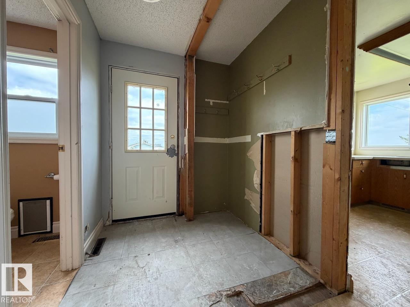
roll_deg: +0.1
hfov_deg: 102.1
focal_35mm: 14
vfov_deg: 85.7
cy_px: 154
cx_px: 205
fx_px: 166
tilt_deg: -2.0
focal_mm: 2.22
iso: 200
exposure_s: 1/121
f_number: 2.2
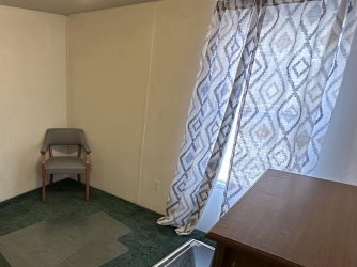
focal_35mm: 28
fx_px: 289
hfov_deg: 59.5
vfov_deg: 49.1
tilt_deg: -21.6
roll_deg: -0.6
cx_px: 82
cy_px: 171
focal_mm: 2.22
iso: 400
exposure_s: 1/60
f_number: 2.2
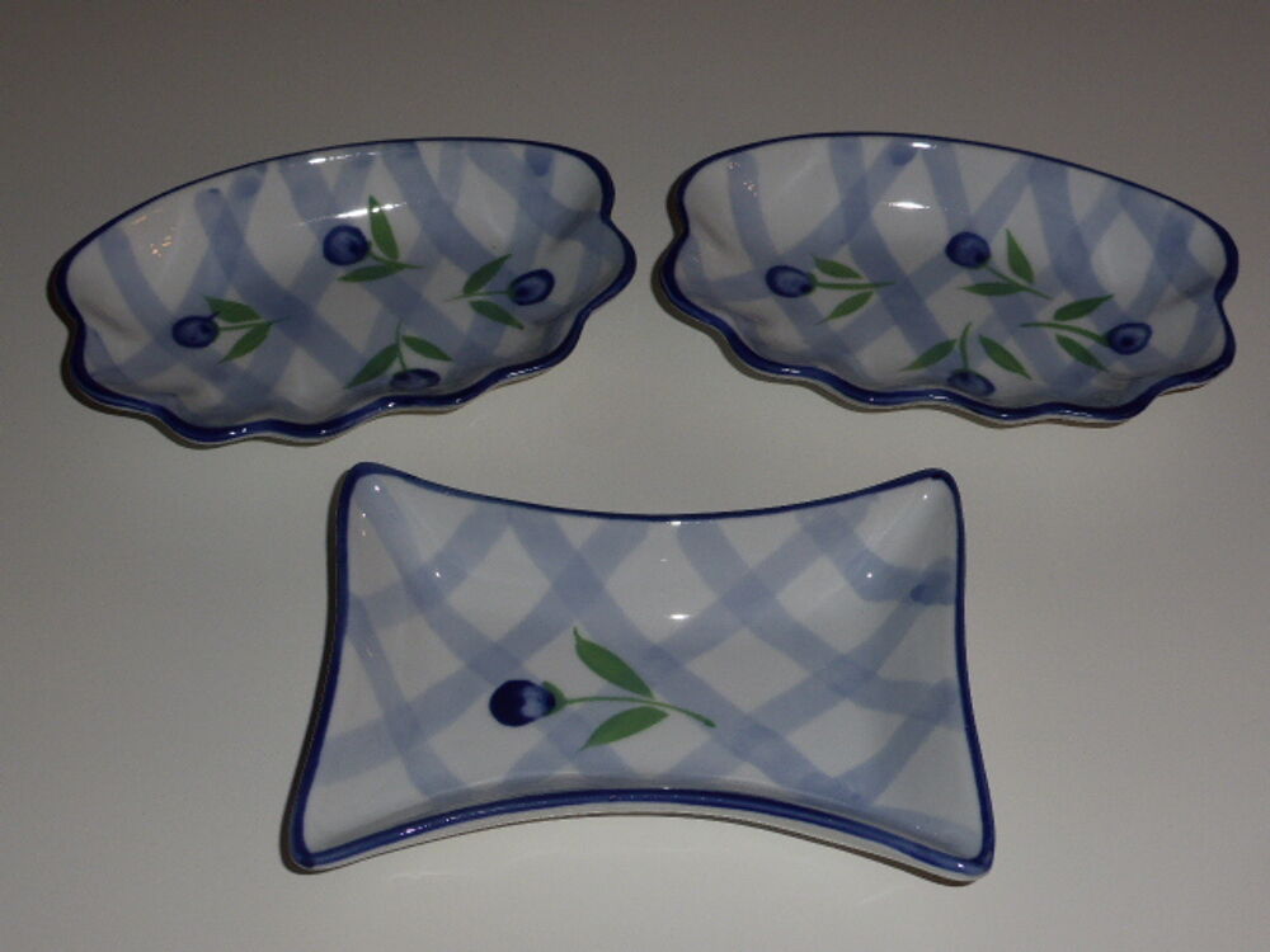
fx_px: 1944
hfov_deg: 36.2
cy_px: 476
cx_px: 635
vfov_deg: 27.5
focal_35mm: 53
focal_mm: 9
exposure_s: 1/60
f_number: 4.4
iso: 100
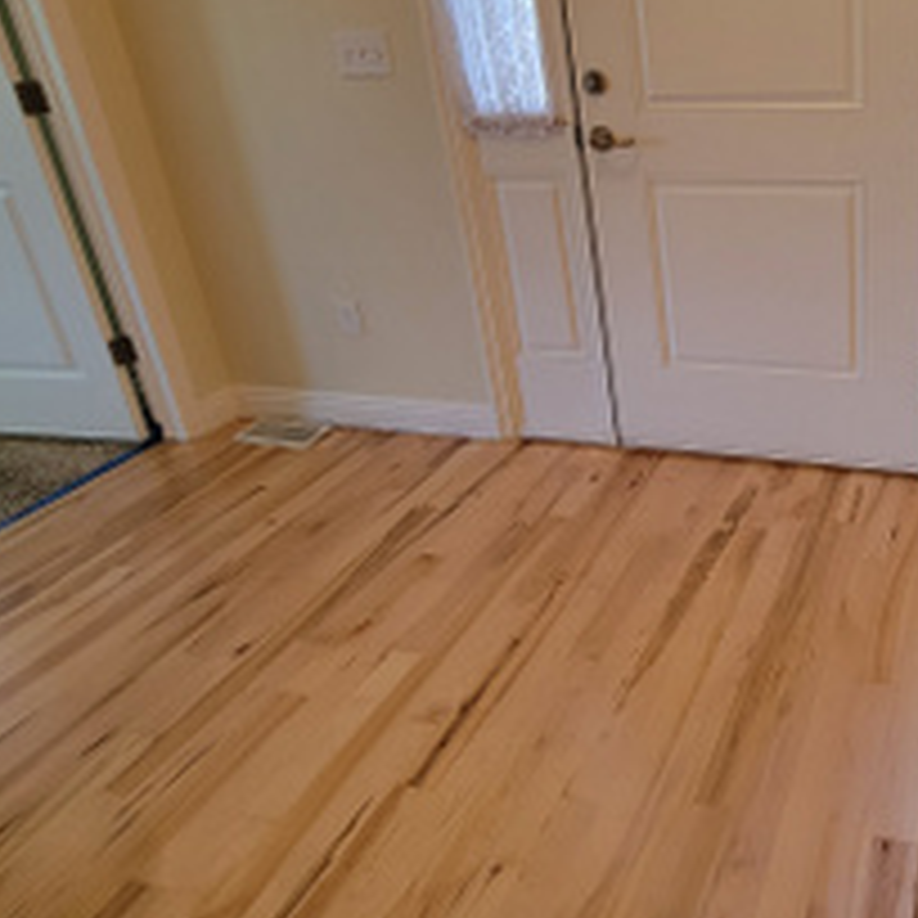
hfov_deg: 53.8
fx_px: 810
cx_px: 774
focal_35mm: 27
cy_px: 342
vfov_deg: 58.3
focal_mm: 2.2
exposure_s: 1/60
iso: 200
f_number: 2.2
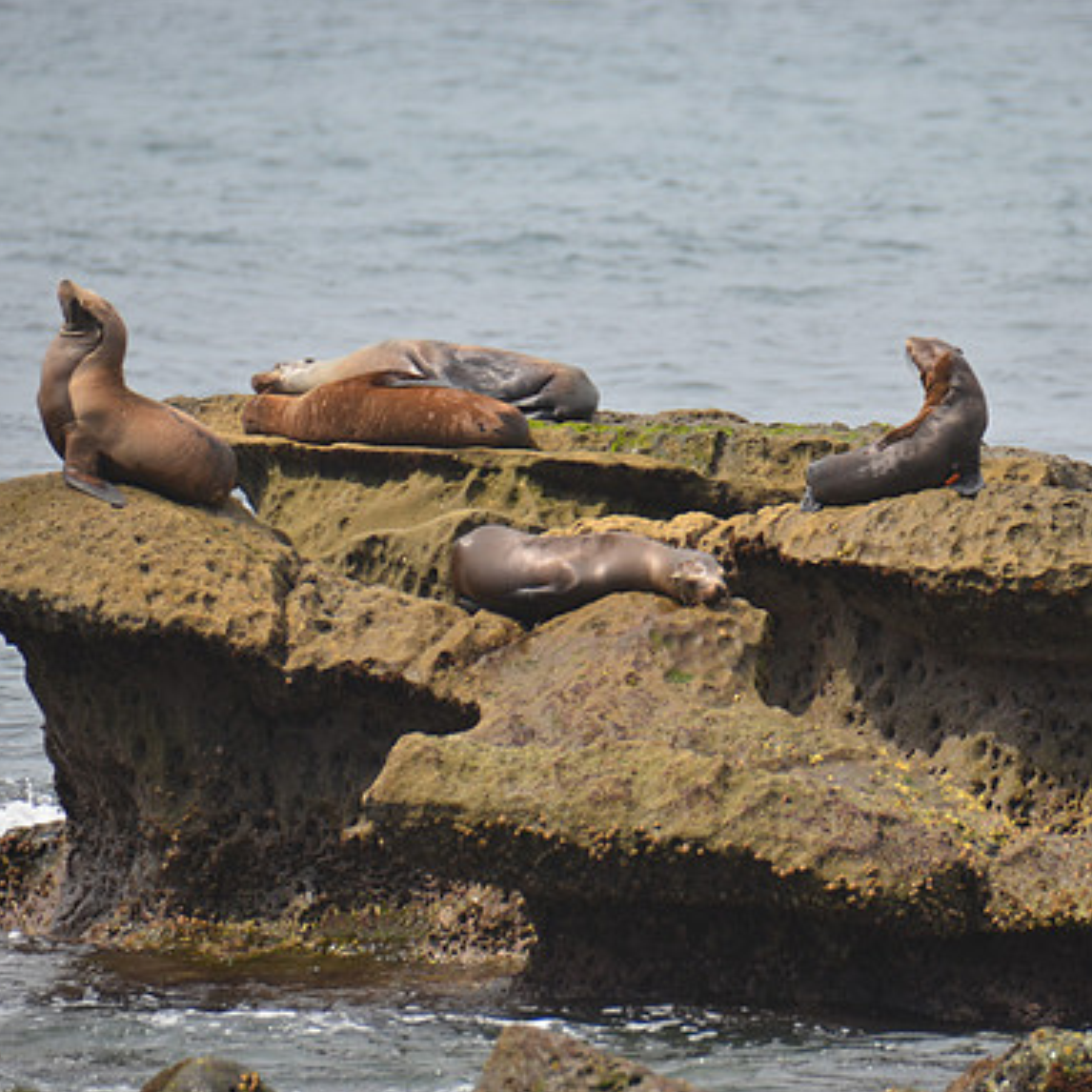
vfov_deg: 3.0
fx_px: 20700
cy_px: 546
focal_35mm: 580
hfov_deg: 3.0
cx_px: 669
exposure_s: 1/640
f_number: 6.3
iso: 200
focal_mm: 300
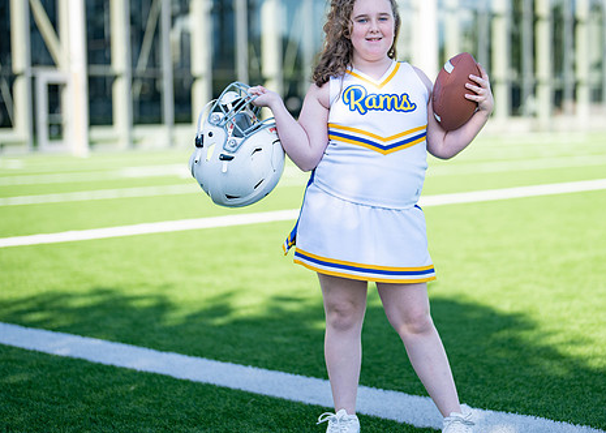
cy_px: 192
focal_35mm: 73
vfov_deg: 19.5
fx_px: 1256
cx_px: 384
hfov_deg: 27.0
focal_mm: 50
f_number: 1.2
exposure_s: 1/3200
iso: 100
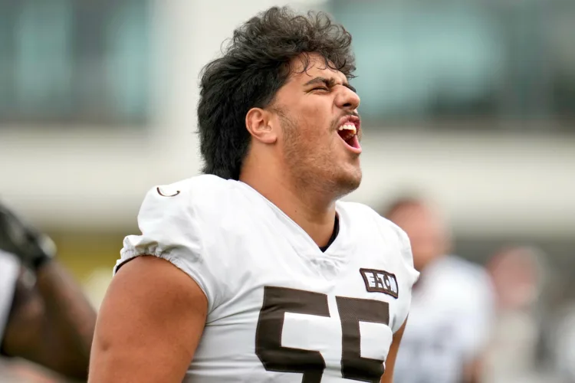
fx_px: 9583
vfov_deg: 2.3
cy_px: 192
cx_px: 288
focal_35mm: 600
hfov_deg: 3.4
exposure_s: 1/2000
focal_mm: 400
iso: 640
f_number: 2.8
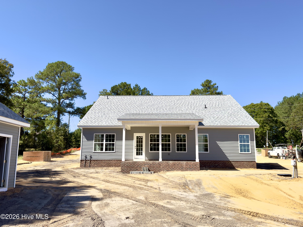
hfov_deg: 61.7
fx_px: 254
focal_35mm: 29
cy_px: 114
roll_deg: -0.4
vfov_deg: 48.2
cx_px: 152
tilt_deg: +10.4
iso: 64
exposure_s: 1/5128
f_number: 1.78
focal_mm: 6.76
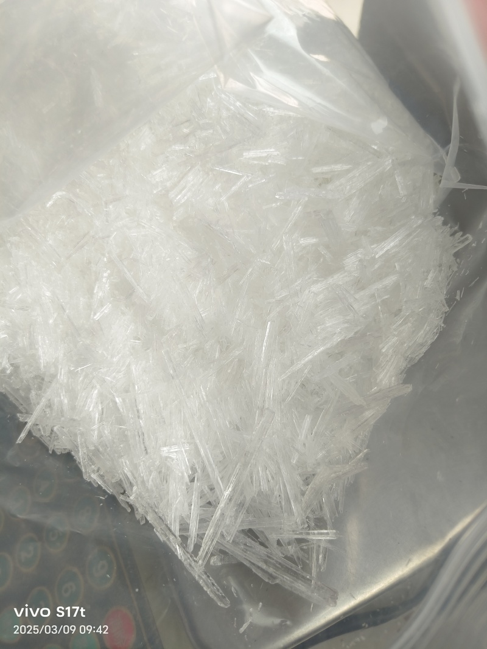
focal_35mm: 23
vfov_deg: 73.9
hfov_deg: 58.9
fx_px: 432
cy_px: 324
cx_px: 244
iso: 50
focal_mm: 5.5
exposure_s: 1/141
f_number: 1.88
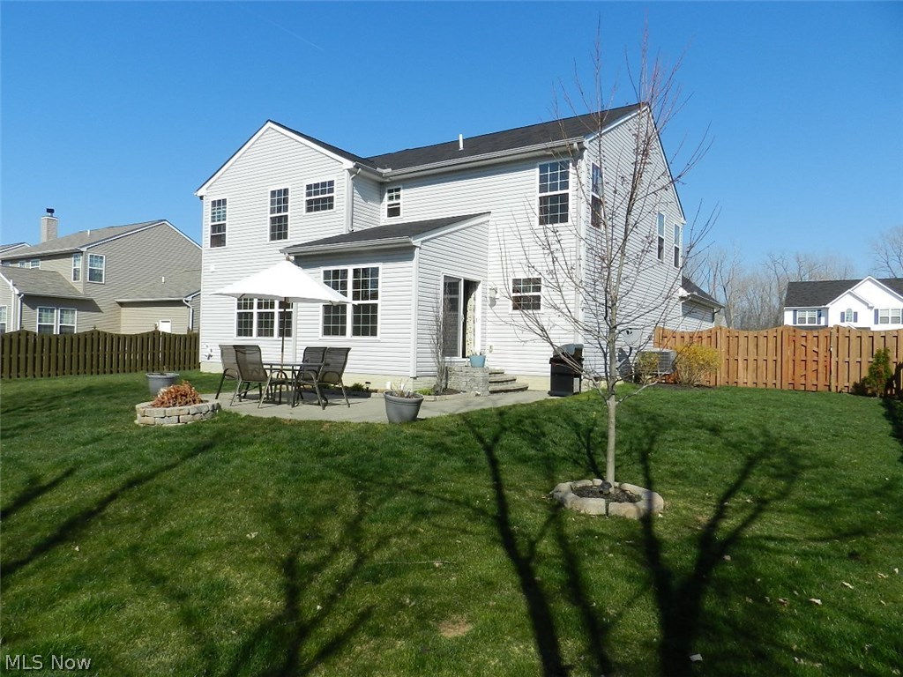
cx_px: 452
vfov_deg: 58.9
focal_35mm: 23
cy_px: 338
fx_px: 600
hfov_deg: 73.9
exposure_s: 1/1000
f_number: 4.5
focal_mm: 4
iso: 160
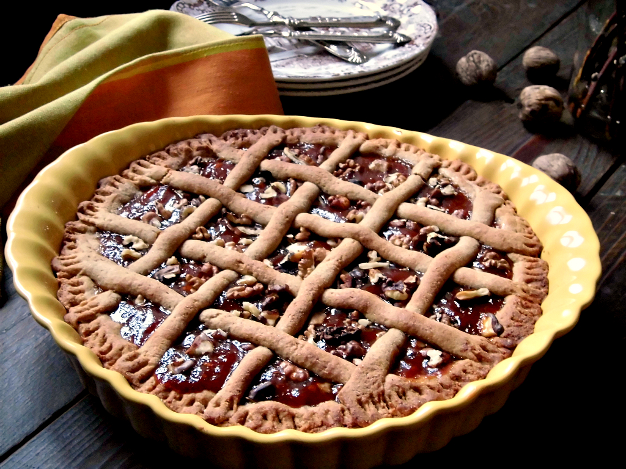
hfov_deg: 40.4
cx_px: 313
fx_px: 850
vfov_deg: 30.9
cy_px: 234
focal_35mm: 47
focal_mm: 8.3
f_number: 3.4
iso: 400
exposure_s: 1/15
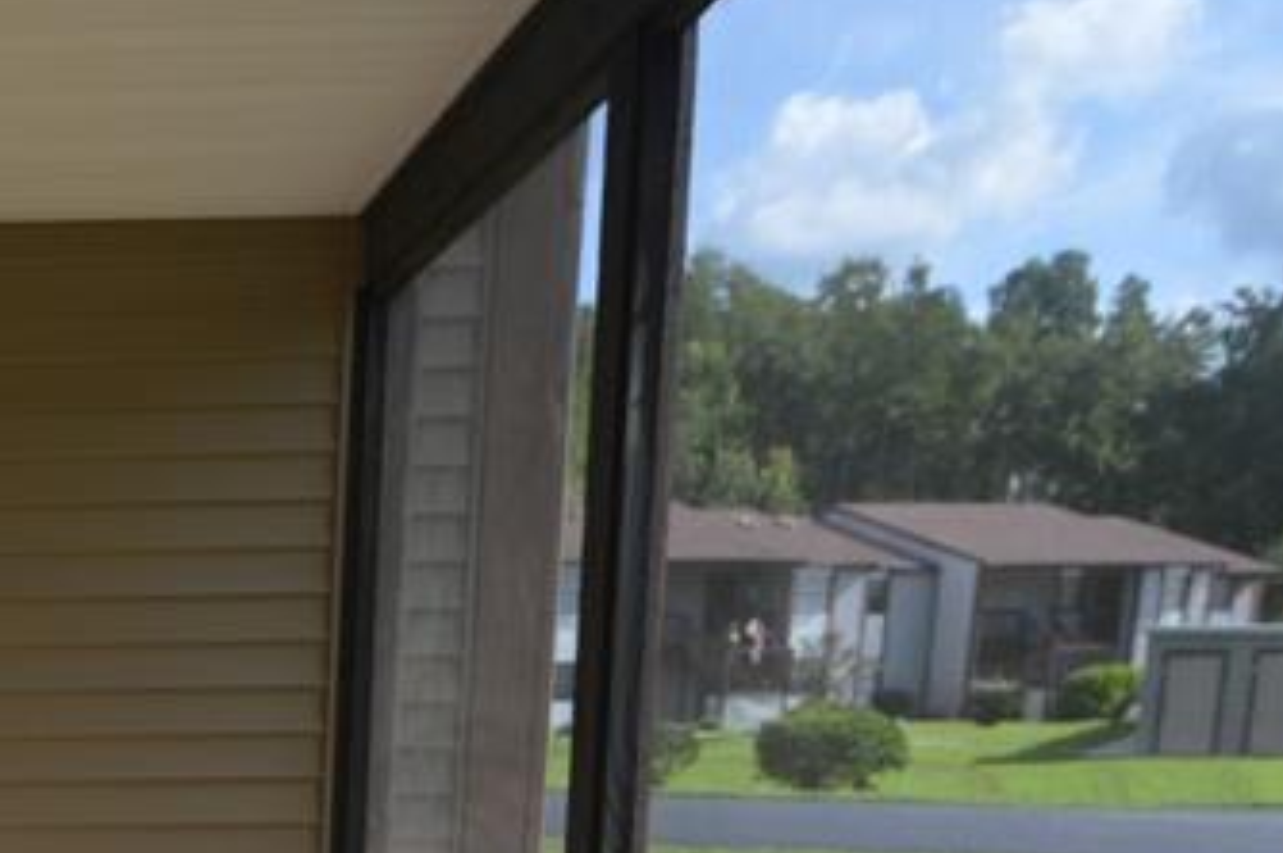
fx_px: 1638
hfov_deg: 36.2
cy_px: 1034
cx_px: -131
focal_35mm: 46
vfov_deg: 26.0
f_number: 6.3
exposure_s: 1/160
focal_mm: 10
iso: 100
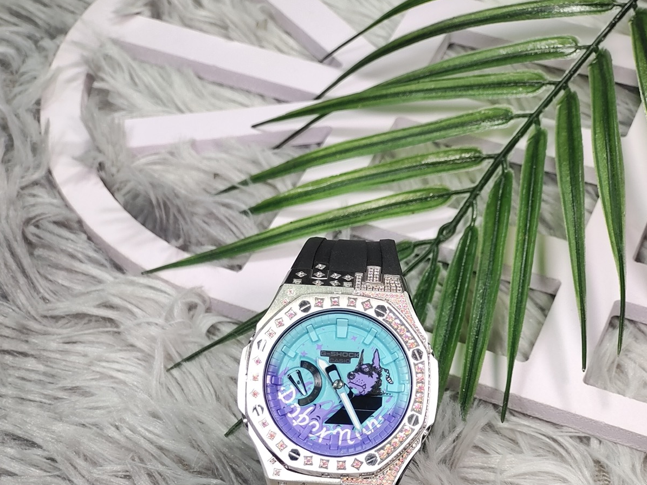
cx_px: 324
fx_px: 1253
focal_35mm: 67
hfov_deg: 29.0
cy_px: 384
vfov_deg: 21.7
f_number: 2.08
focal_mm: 7.55
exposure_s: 1/100
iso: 51
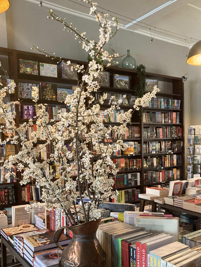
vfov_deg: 52.3
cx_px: 101
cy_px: 158
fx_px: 271
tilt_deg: -2.7
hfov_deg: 40.7
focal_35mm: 35
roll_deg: +1.0
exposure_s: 1/33
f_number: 1.8
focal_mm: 3.99
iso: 400
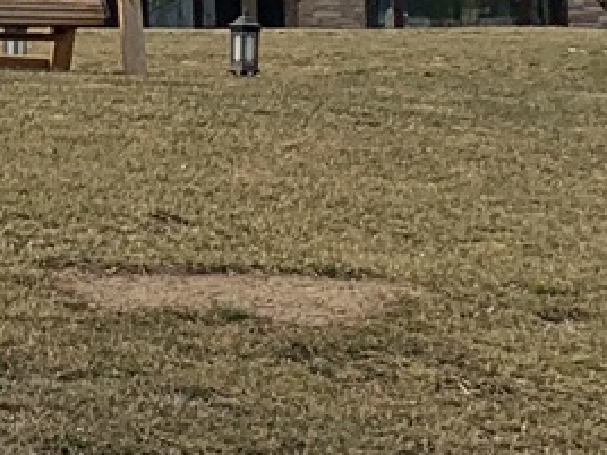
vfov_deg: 7.4
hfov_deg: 10.1
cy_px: -446
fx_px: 3402
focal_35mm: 194
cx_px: -43
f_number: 1.8
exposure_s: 1/4464
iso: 25
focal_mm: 4.25
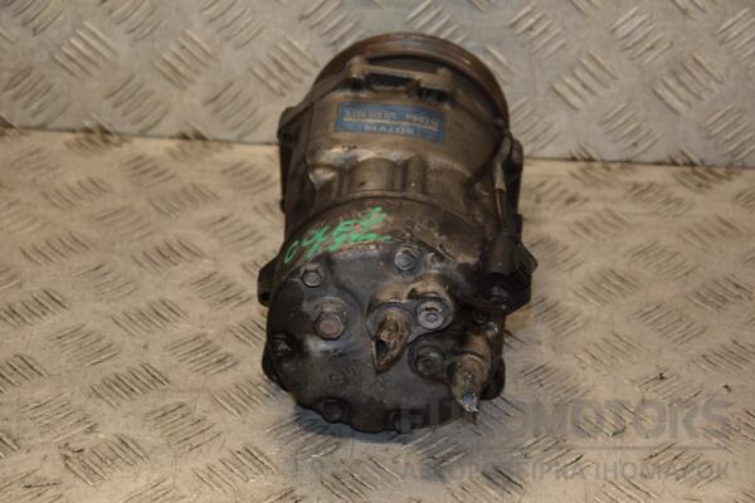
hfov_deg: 20.6
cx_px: 378
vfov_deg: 13.8
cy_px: 252
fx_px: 2076
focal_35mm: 99
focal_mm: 66
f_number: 5.6
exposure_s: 1/200
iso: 800
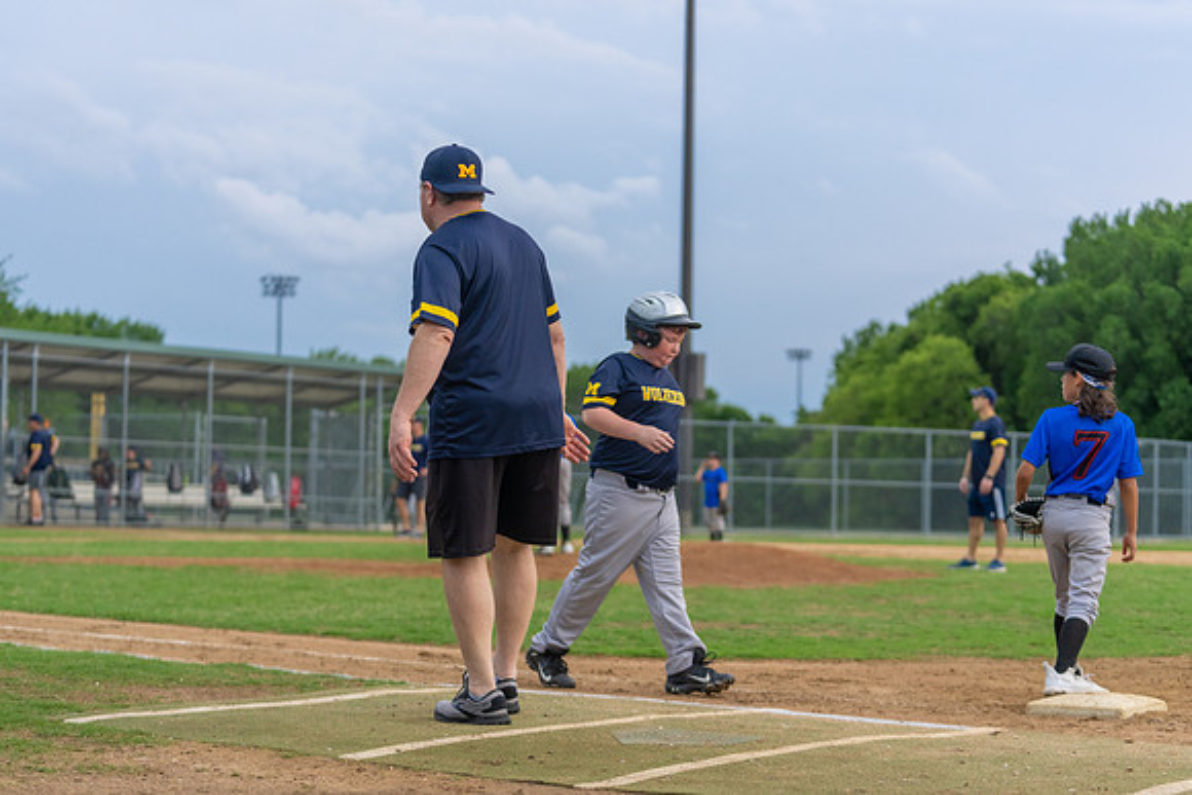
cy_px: 398
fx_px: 2351
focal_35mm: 71
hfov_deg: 28.4
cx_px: 596
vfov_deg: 19.2
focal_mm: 71
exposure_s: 1/1000
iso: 1000
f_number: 2.8
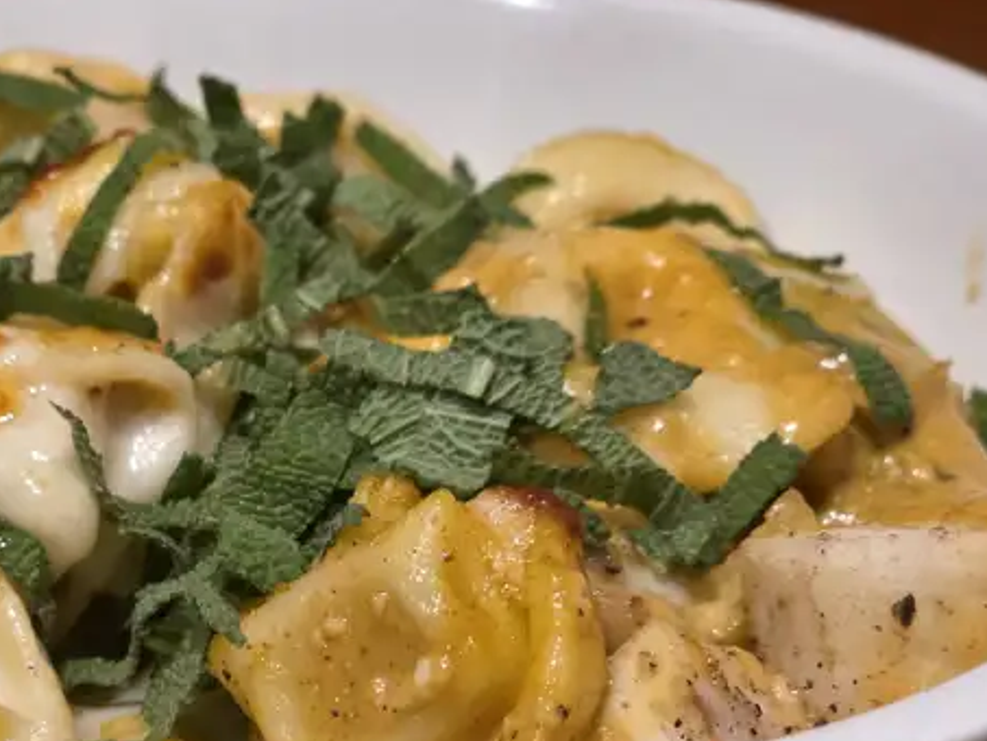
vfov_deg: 14.9
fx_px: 2824
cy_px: 521
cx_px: 320
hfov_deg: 19.8
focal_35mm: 99
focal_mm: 7.9
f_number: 2.4
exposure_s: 1/60
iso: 250
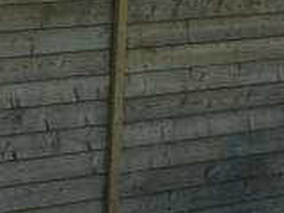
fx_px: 4373
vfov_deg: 2.8
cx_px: 213
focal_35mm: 533
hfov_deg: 3.7
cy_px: 277
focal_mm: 22.1
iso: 100
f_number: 4.4
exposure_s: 1/200
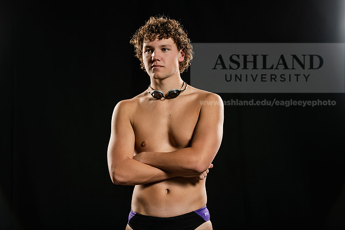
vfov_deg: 13.7
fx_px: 959
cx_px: 172
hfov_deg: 20.4
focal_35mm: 100
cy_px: 115
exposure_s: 1/250
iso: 320
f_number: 5.6
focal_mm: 100
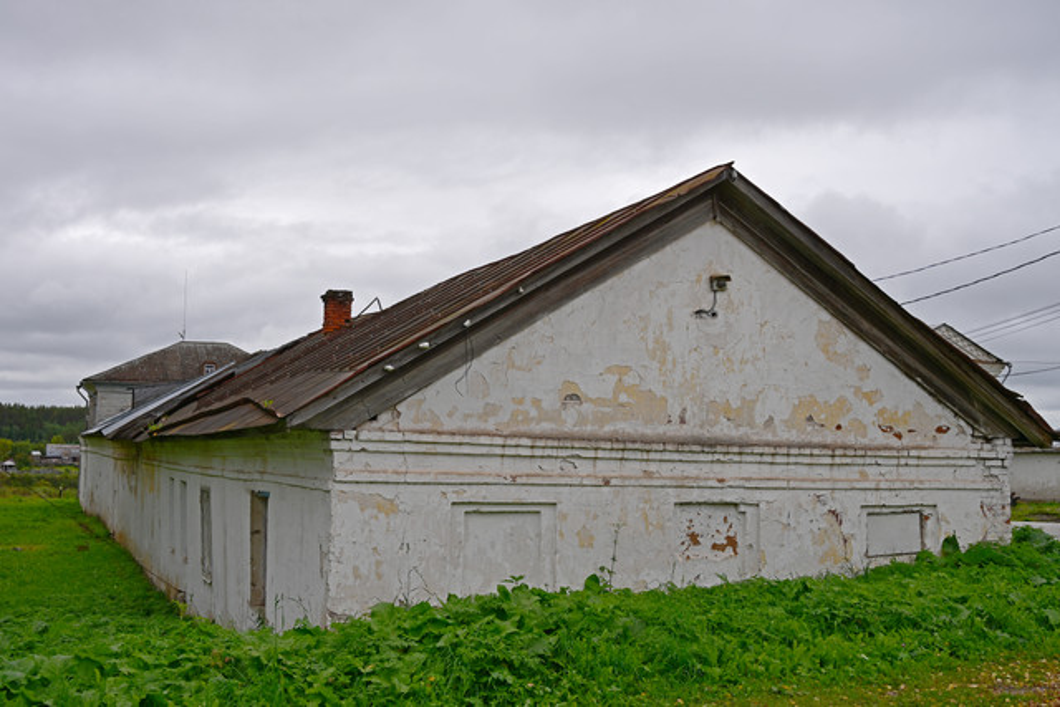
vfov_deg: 35.1
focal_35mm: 38
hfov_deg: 50.7
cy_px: 354
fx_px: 1119
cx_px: 530
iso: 100
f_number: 5.6
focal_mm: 38
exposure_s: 1/500
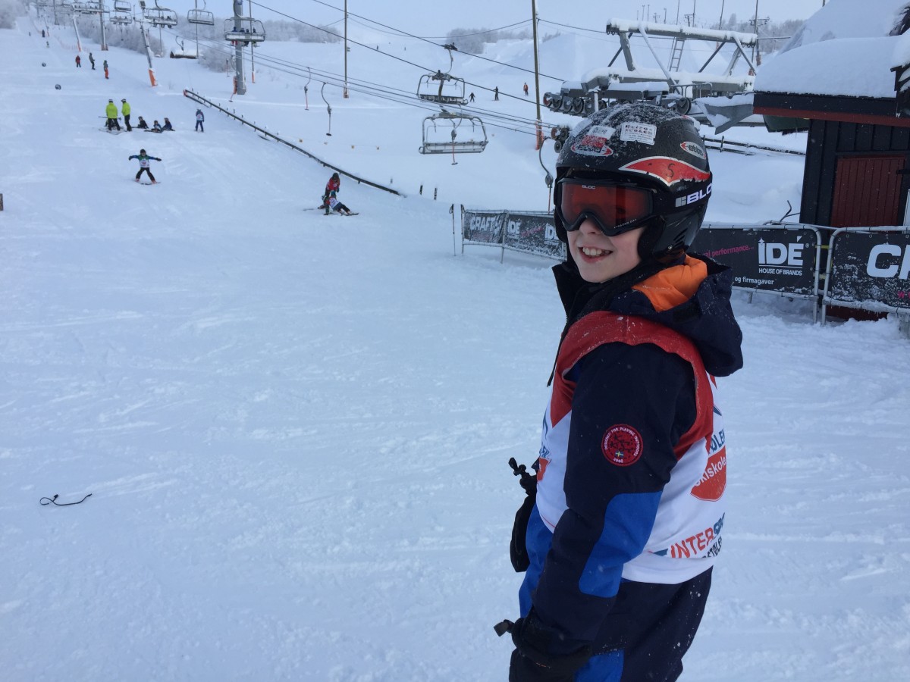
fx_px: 762
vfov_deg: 48.2
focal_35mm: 29
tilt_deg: -11.6
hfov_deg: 61.7
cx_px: 455
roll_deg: +0.8
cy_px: 341
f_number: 2.2
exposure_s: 1/1014
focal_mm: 4.15
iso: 32
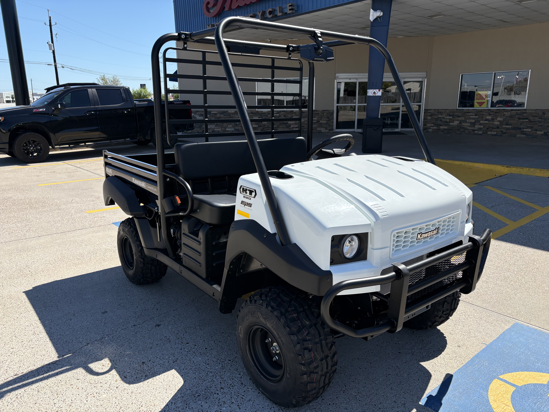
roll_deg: +0.3
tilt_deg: -13.6
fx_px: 412
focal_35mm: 26
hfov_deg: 67.3
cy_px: 206
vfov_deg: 53.1
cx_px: 274
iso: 64
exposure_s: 1/3831
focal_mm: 5.96
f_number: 1.6
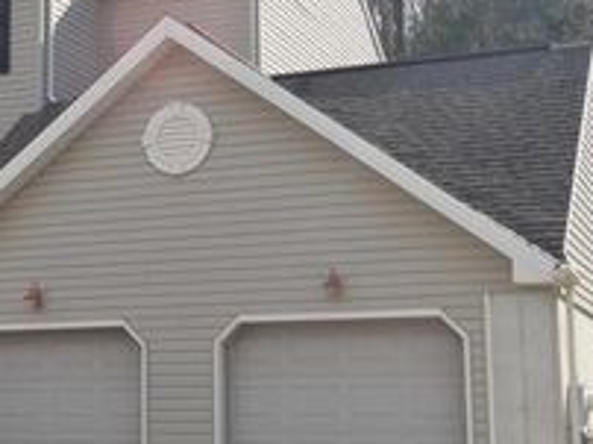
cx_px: 6
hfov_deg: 22.9
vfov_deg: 17.9
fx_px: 1406
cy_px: 184
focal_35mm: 82
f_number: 8
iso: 100
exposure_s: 1/200
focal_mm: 23
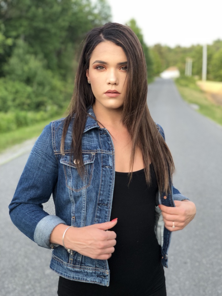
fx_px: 444
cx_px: 111
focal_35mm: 52
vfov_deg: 36.8
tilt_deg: -7.2
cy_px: 148
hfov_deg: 28.0
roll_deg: +1.1
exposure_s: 1/60
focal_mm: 6
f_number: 2.4
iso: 16
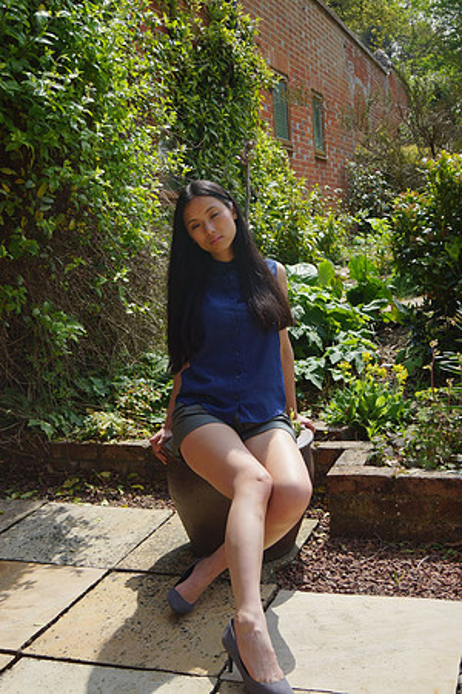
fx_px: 808
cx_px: 231
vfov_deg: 46.4
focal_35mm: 42
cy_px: 347
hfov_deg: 31.9
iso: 125
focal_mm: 28
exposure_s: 1/800
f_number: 4.5
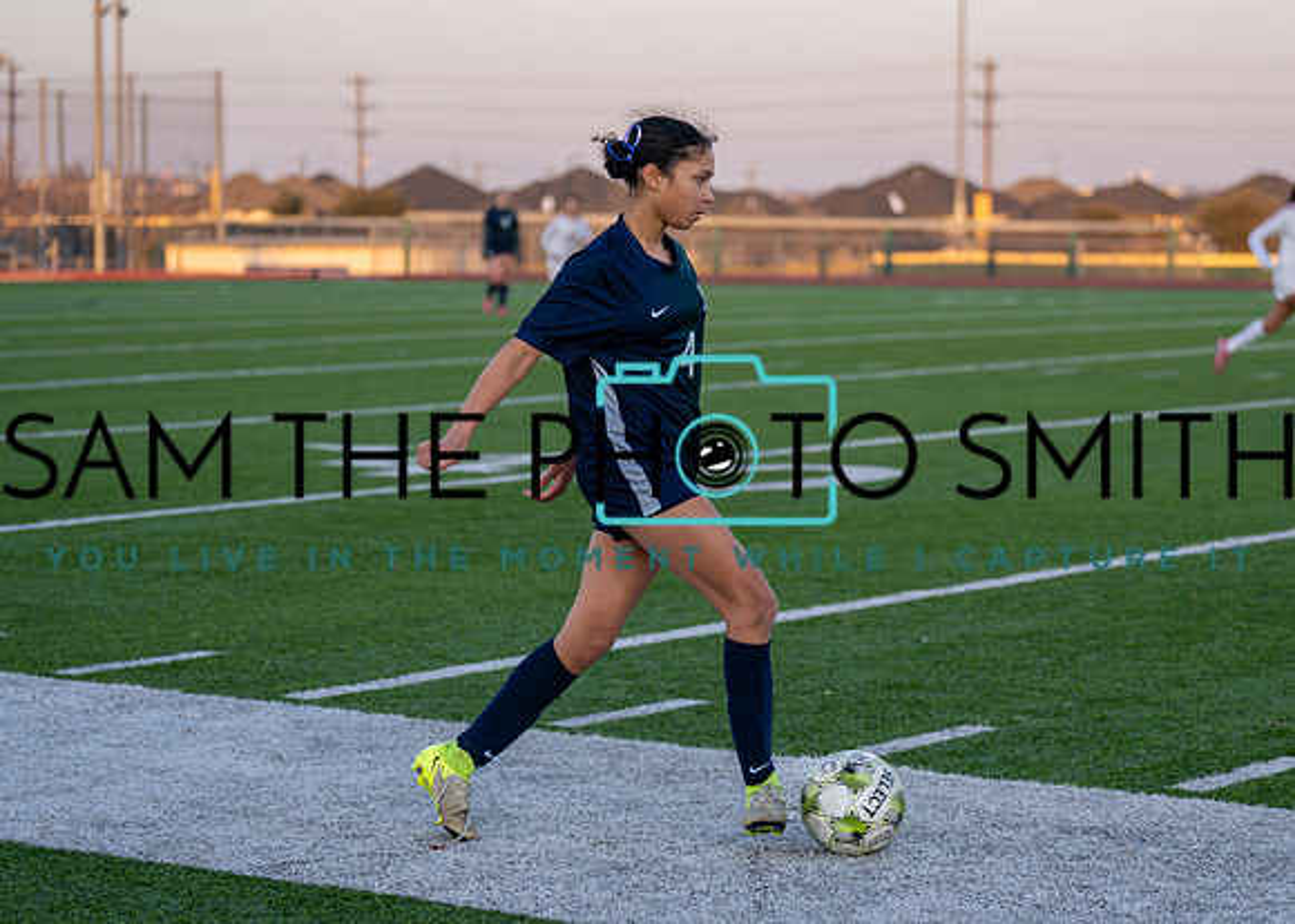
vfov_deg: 15.4
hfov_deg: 21.4
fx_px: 3420
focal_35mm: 93
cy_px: 549
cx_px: 725
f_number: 2.8
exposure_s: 1/1600
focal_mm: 70
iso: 400
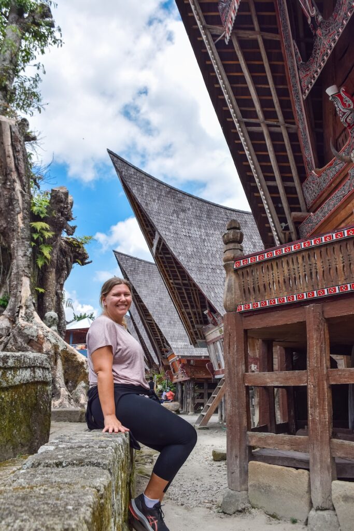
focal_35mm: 33
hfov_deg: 40.0
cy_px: 266
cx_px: 177
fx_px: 487
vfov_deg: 57.2
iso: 200
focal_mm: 22
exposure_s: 1/400
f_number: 10
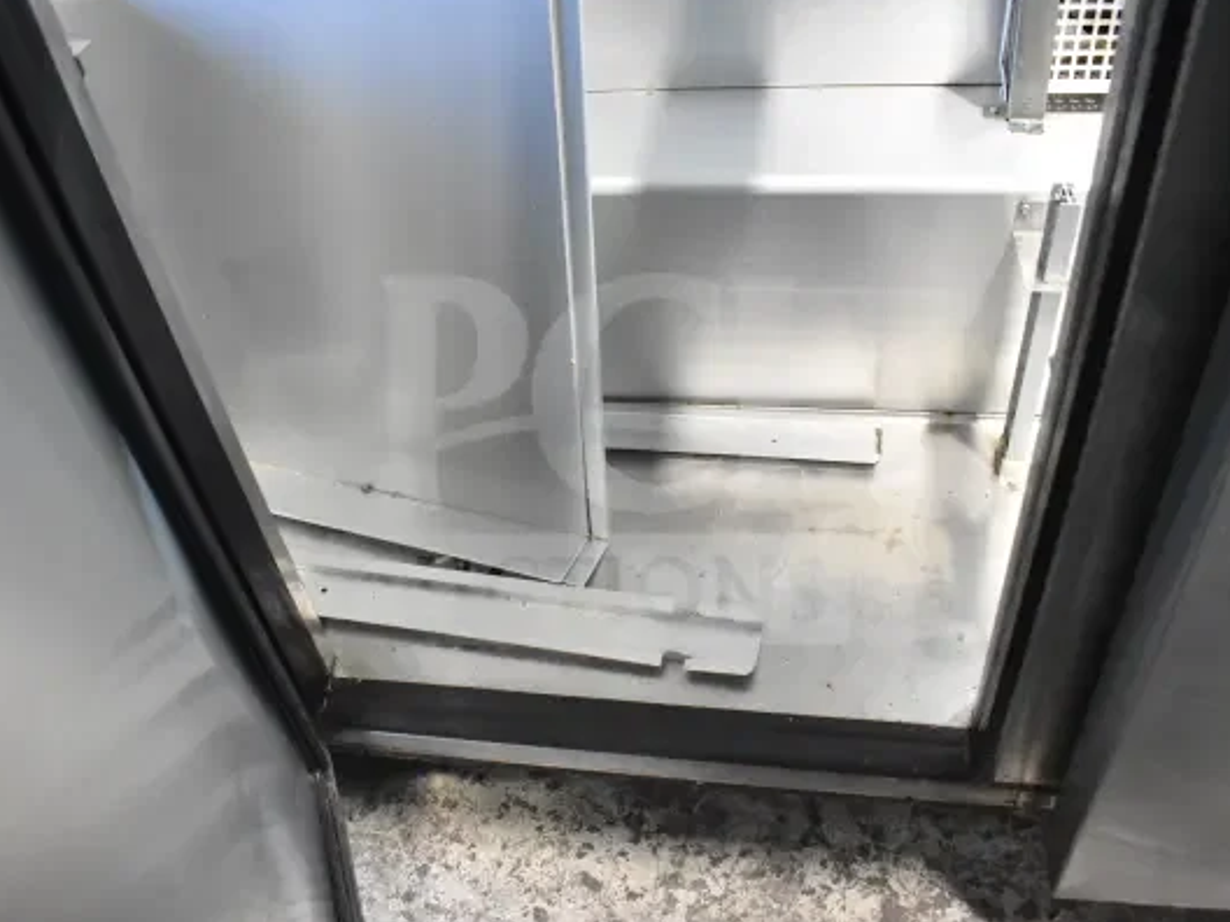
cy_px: 460
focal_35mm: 30
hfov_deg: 59.9
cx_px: 587
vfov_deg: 46.8
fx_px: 1066
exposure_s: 1/100
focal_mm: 18
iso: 6400
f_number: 5
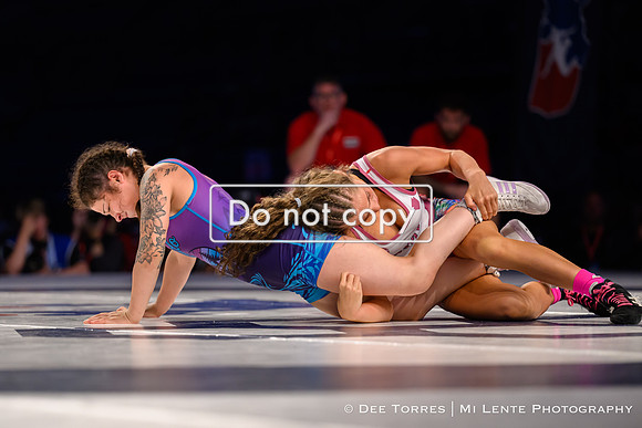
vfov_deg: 8.4
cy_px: 248
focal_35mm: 164
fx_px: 2928
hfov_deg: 12.5
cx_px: 252
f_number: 2.8
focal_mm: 135
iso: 1600
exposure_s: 1/800
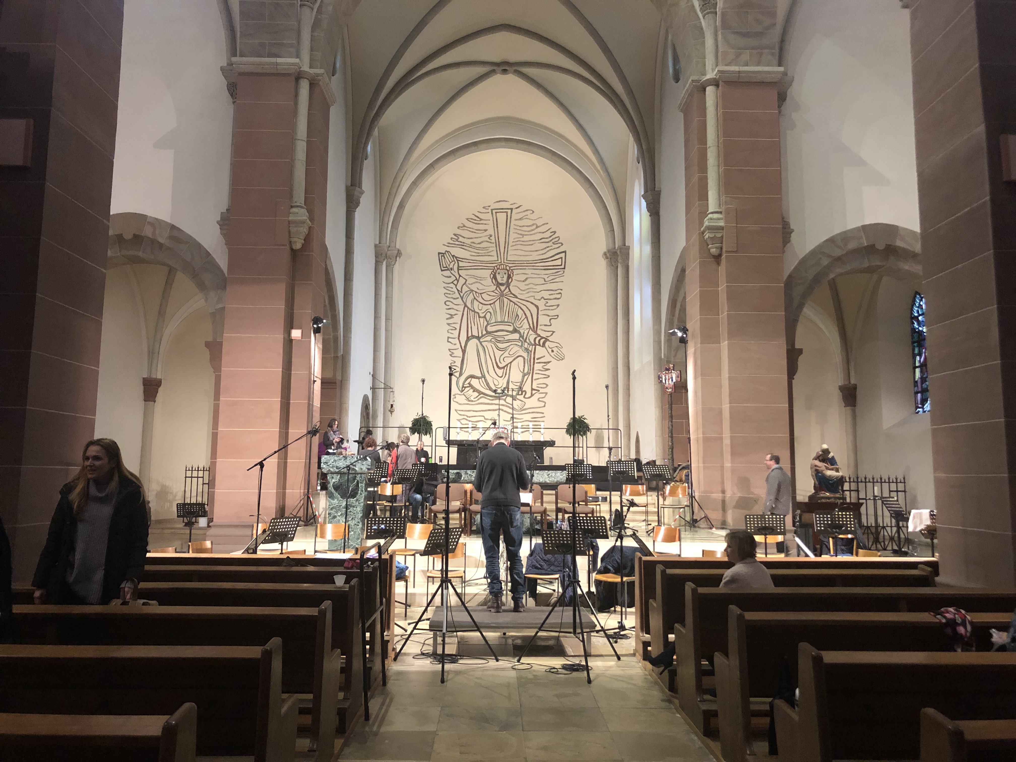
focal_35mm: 28
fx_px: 822
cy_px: 381
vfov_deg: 49.7
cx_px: 508
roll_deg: -0.1
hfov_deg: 63.4
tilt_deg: +7.6
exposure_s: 1/6
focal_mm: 3.99
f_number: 1.8
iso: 100
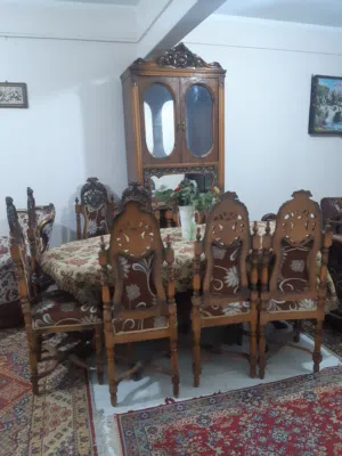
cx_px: 171
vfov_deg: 67.3
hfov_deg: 53.1
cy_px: 228
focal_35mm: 26
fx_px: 343
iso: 200
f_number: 1.7
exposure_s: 1/50
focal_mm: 3.92
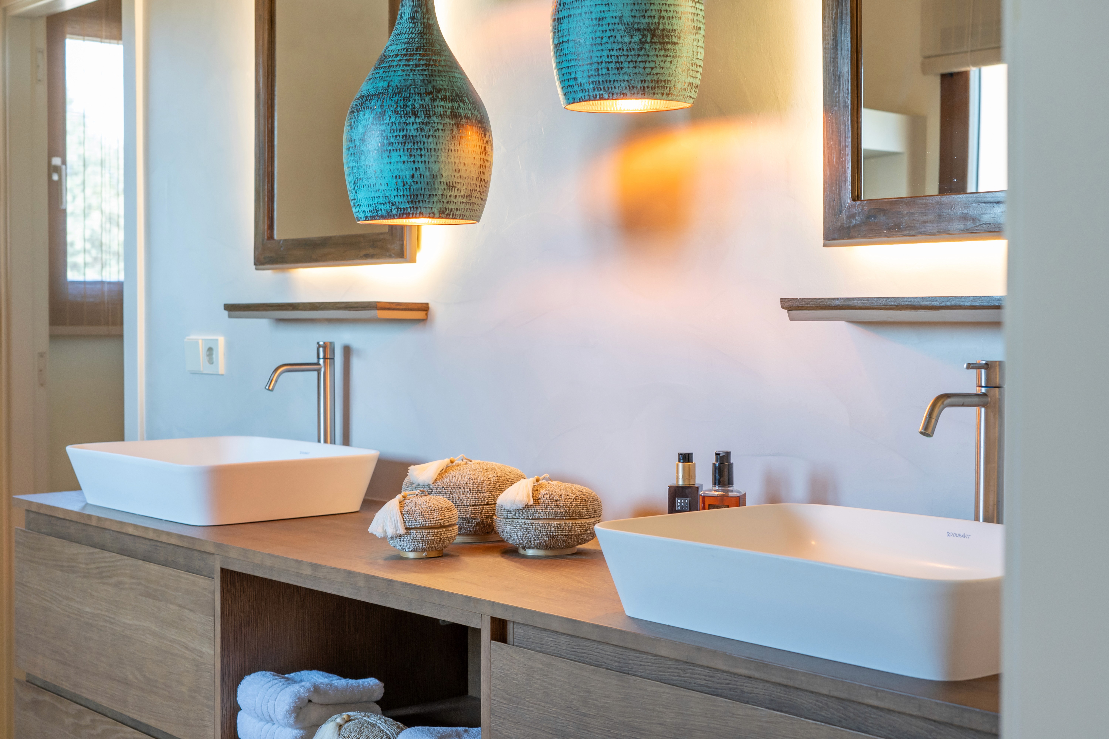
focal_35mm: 50
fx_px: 1540
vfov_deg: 27.0
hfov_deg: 39.6
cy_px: 370
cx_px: 554
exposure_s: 1/25
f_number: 6.3
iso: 640
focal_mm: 50
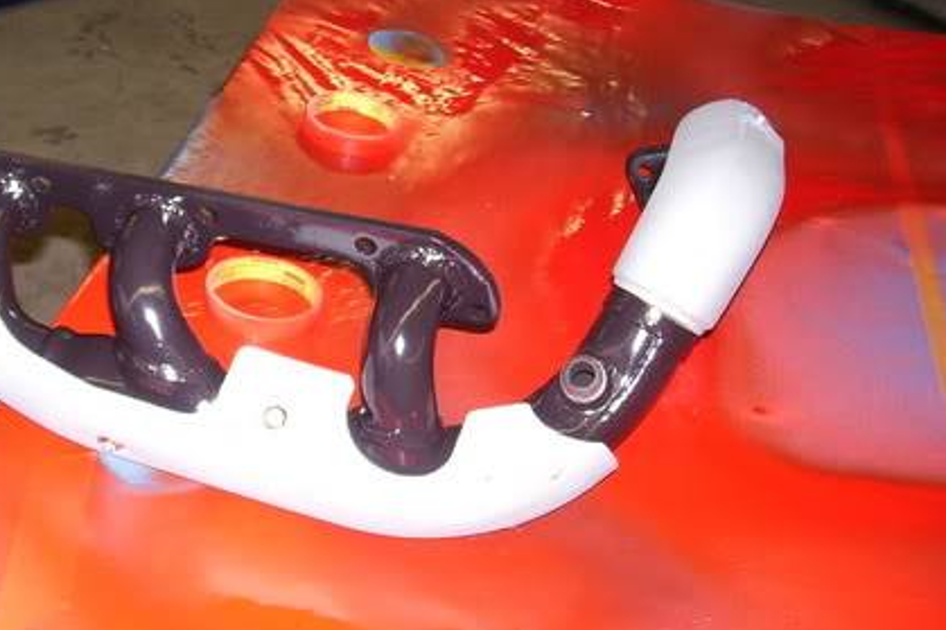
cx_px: 368
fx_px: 1418
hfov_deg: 36.7
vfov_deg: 24.9
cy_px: 212
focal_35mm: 54
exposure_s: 1/60
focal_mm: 5.6
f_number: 2.7
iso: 80
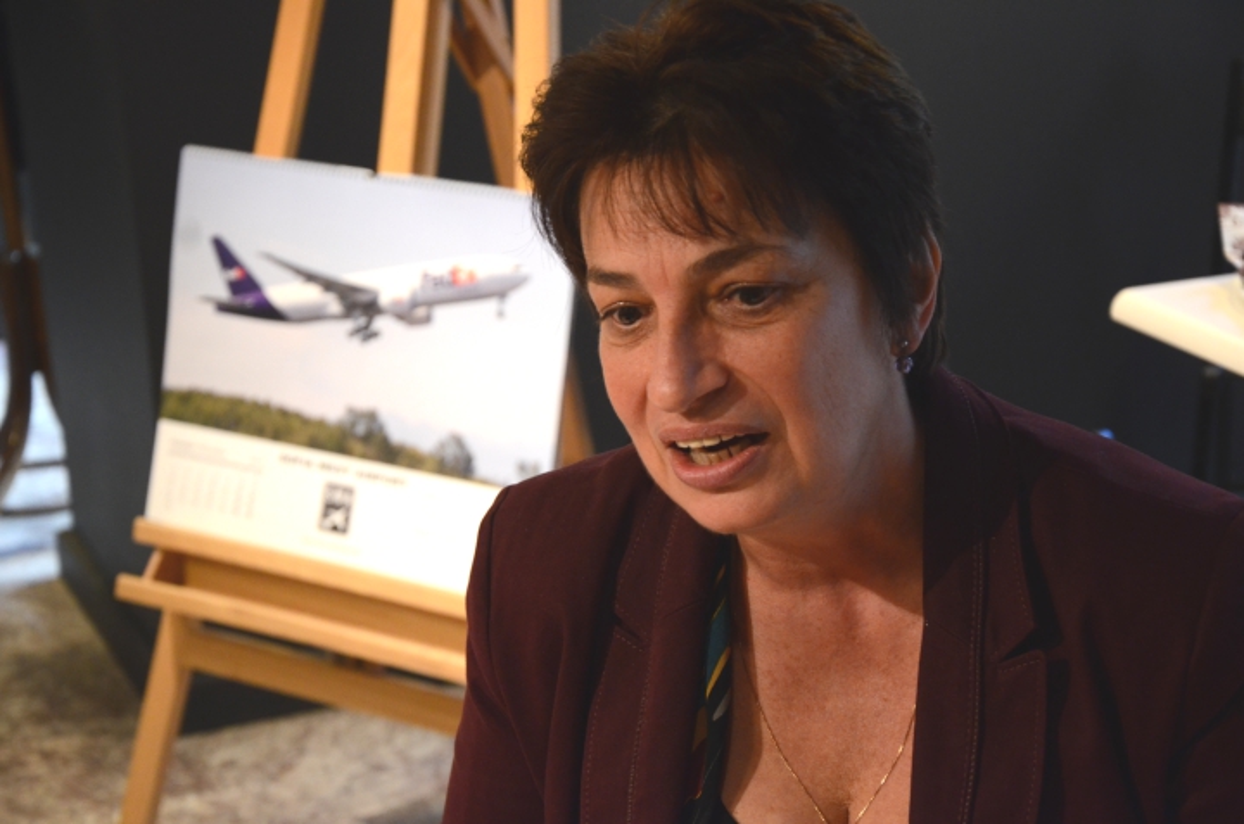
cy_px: 412
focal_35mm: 87
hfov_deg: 23.4
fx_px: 3000
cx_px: 622
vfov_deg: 15.6
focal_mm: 58
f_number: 5
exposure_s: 1/30
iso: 1600
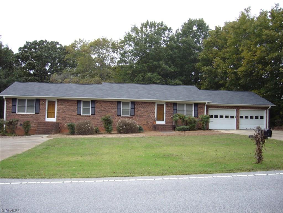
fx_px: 286
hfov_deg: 52.6
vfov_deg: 40.7
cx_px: 142
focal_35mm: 35
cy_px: 106
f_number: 2.8
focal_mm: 5.8
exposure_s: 1/320
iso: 100
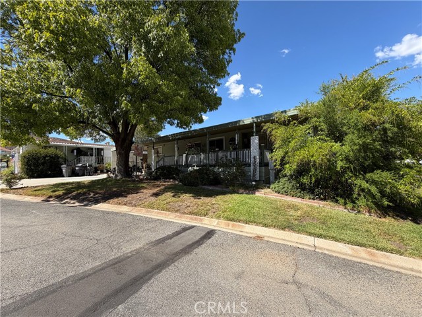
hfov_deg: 102.1
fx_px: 171
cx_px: 211
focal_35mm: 14
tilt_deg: +2.3
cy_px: 158
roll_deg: +0.6
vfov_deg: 85.7
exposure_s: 1/770
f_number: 2.2
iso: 32
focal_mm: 2.22
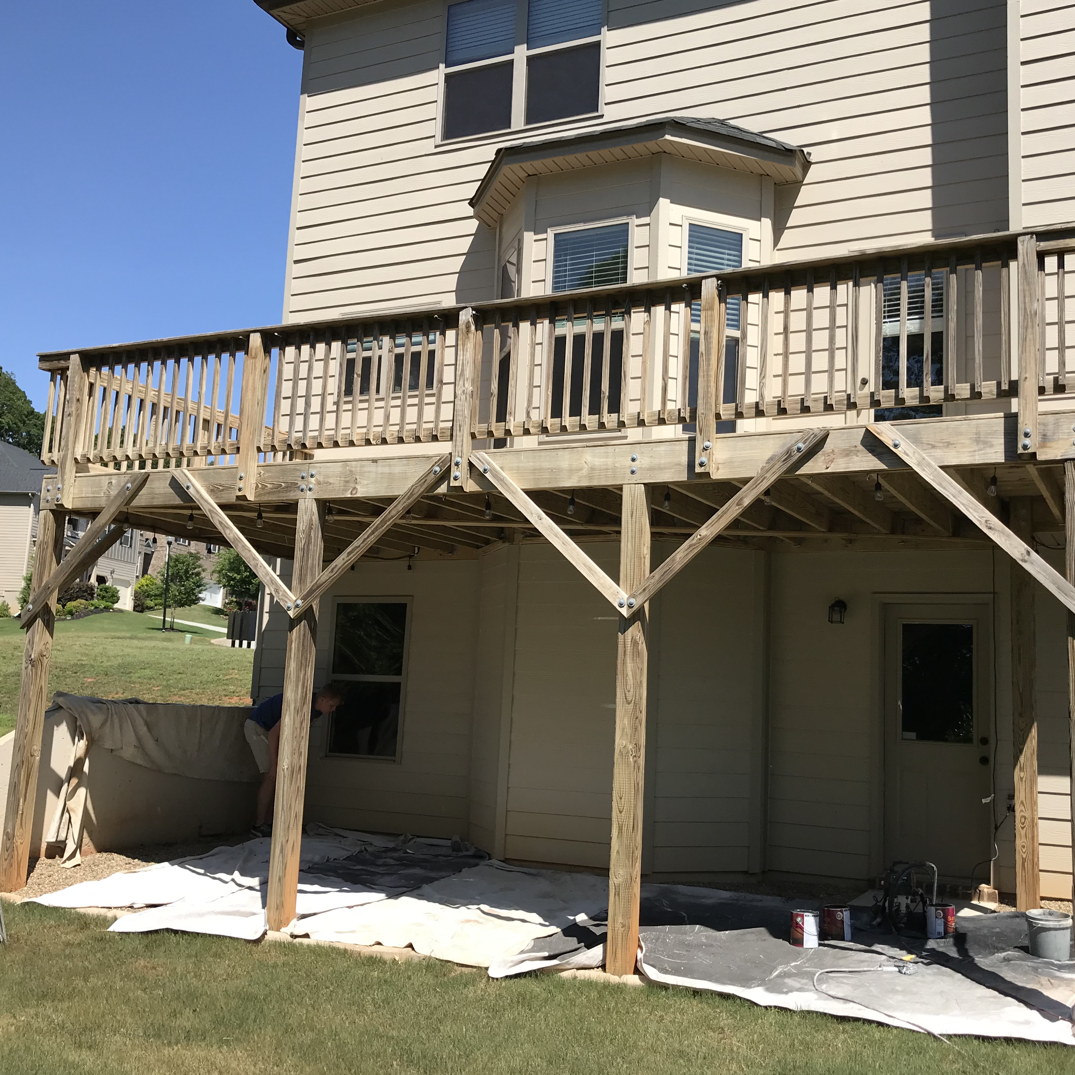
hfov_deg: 48.3
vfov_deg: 48.4
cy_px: 533
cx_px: 620
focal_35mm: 34
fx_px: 1195
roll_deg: -2.6
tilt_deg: +10.3
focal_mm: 3.99
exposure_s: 1/2037
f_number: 1.8
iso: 20
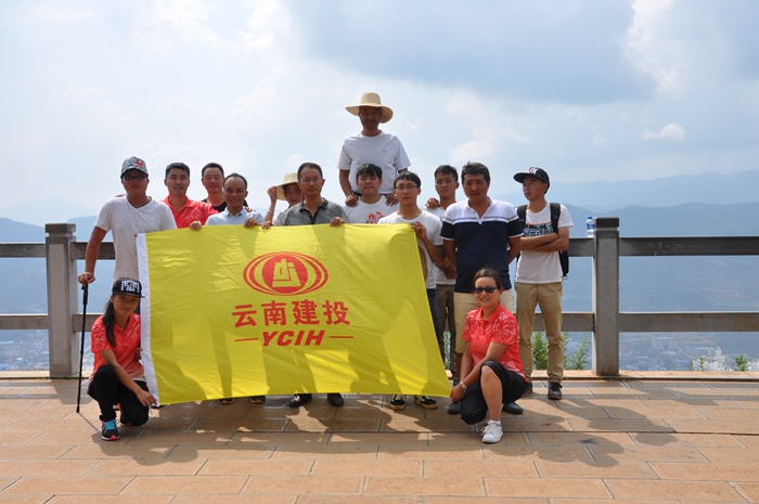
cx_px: 380
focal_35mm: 42
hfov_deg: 46.4
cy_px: 252
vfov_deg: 31.8
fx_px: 884
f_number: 14
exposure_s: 1/200
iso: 200
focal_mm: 28
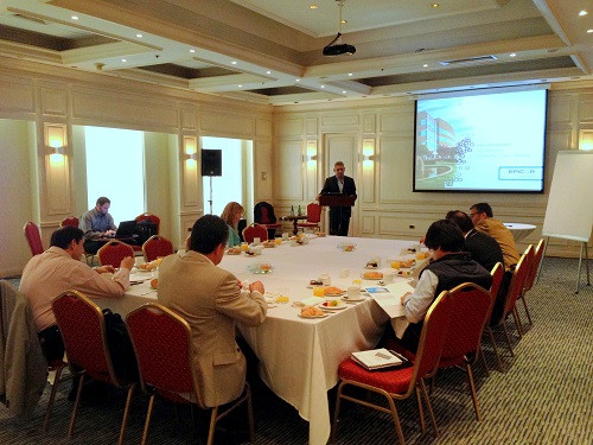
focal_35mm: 33
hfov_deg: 55.4
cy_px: 222
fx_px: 565
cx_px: 296
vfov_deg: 42.9
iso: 200
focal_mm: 4.12
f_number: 2.4
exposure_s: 1/20
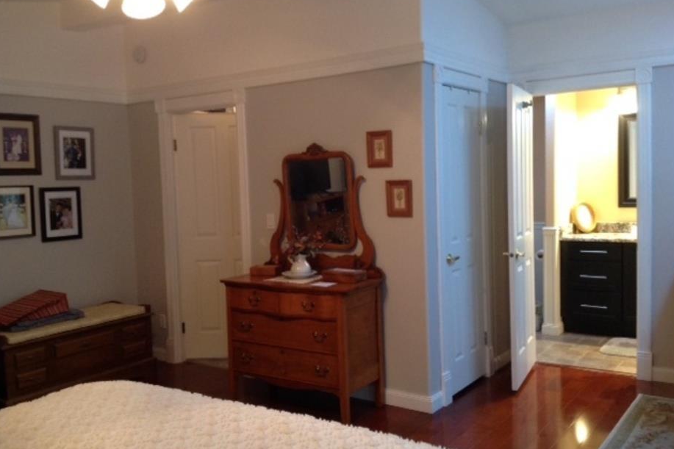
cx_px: 340
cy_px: 224
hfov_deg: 51.9
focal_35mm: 37
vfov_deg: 35.9
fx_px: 693
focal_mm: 4.28
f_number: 2.4
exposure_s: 1/15
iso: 200
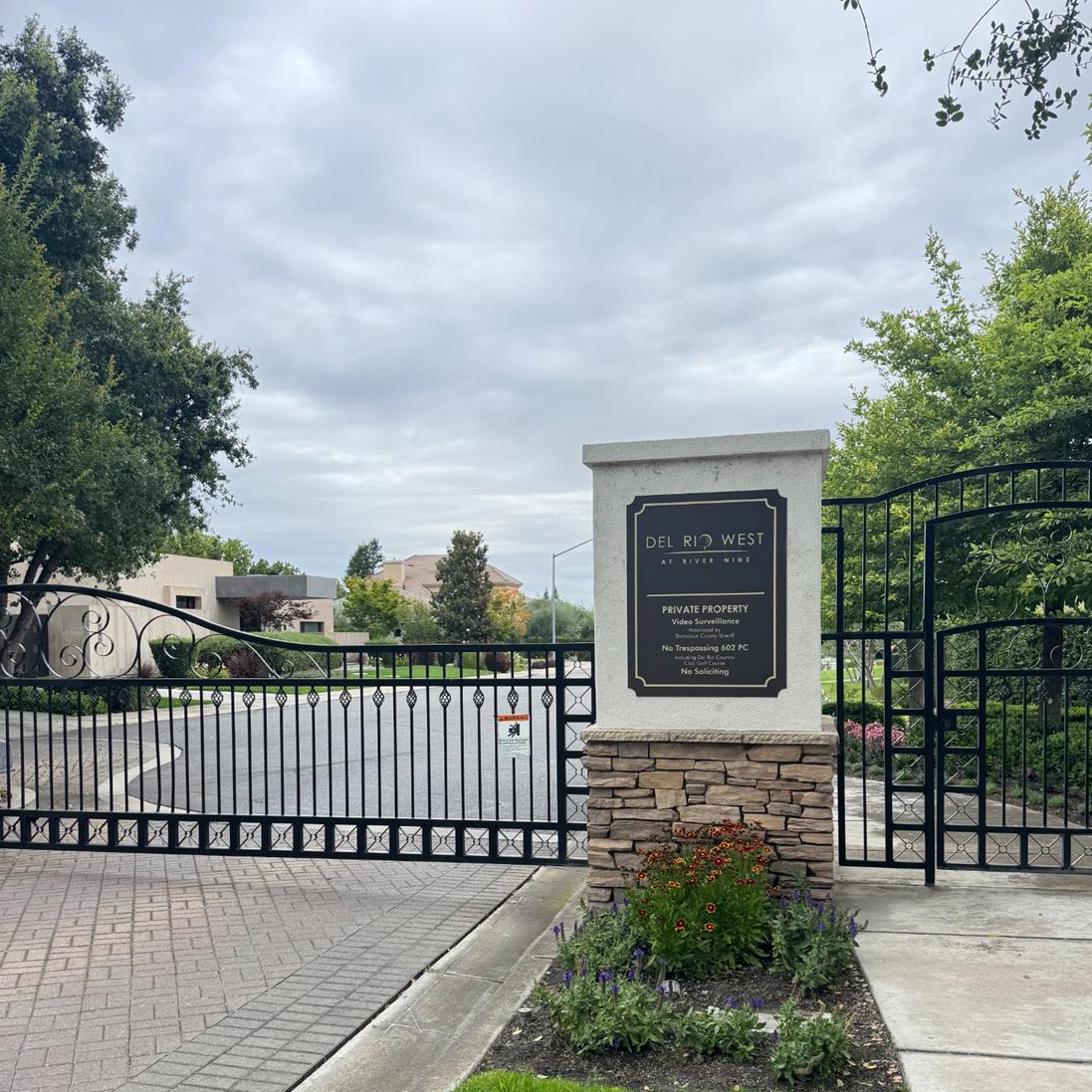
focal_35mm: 29
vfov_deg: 55.2
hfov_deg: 55.6
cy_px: 661
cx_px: 554
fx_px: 1035
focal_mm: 6.76
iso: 80
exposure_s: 1/535
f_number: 1.78
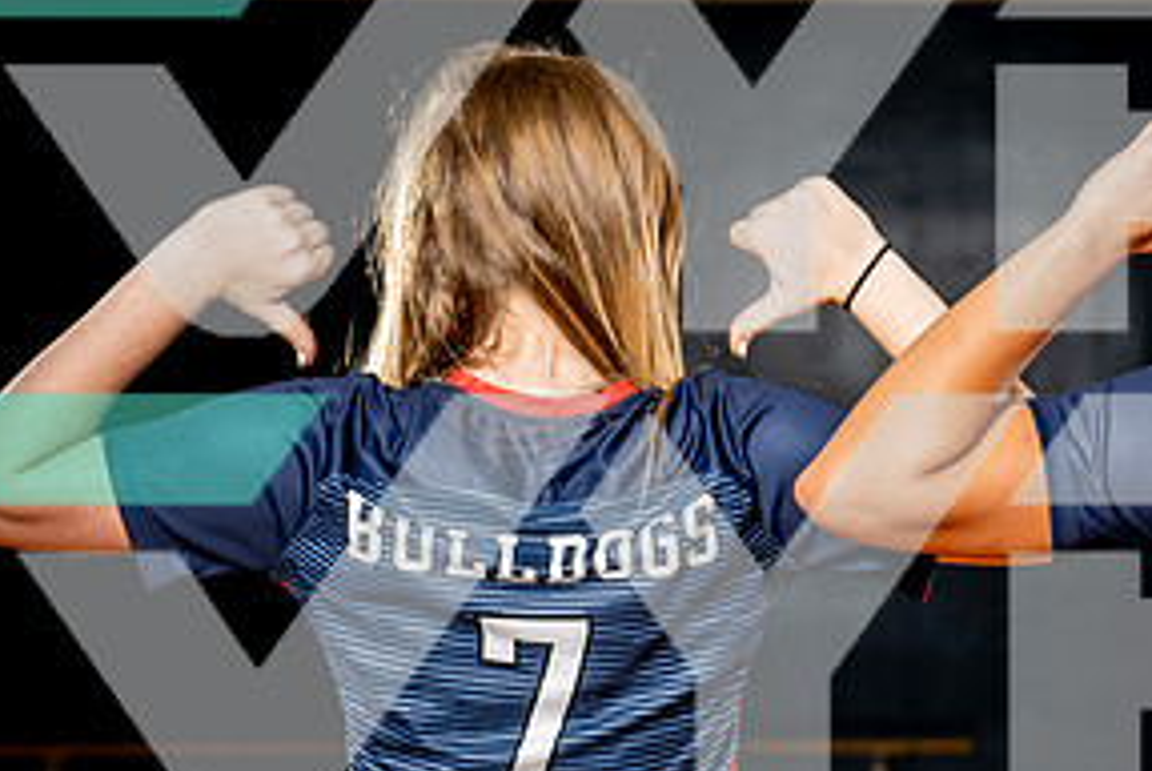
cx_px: 931
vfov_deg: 10.0
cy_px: 608
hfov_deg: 14.9
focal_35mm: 137
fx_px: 4388
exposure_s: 1/250
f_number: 4
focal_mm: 67
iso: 100
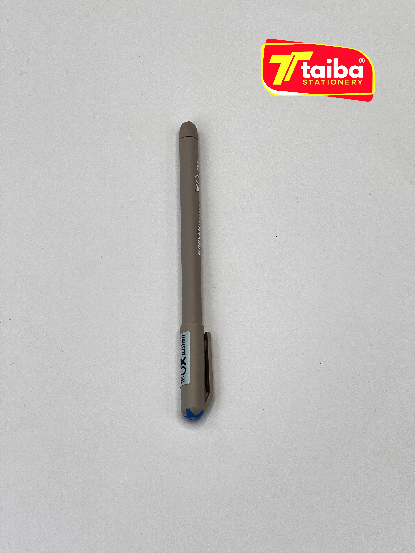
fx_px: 1231
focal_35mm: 77
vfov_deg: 25.3
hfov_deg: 19.1
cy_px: 276
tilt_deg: -67.7
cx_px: 208
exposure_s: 1/399
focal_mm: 9
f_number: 2.8
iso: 32
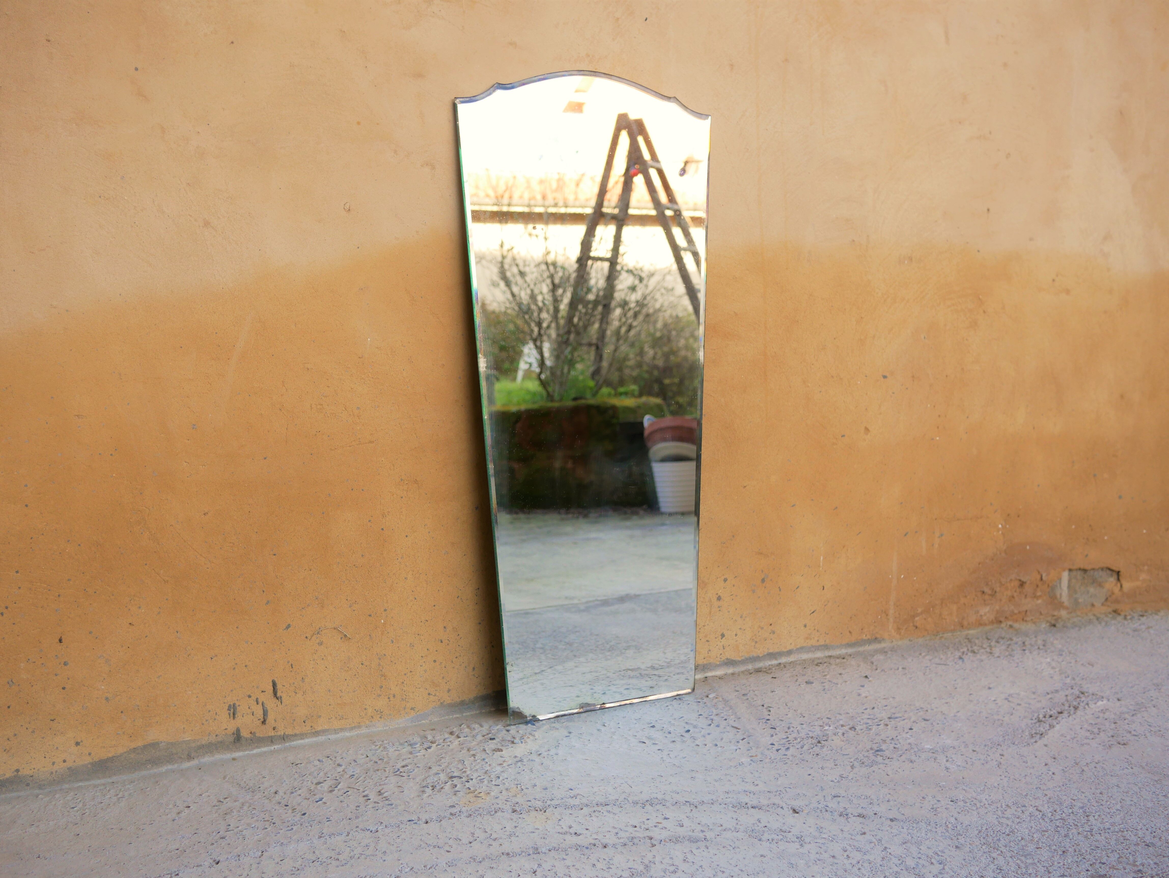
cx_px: 584
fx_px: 1351
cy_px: 439
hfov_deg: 46.8
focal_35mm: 40
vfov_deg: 36.0
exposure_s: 1/320
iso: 200
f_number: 2.8
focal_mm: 20
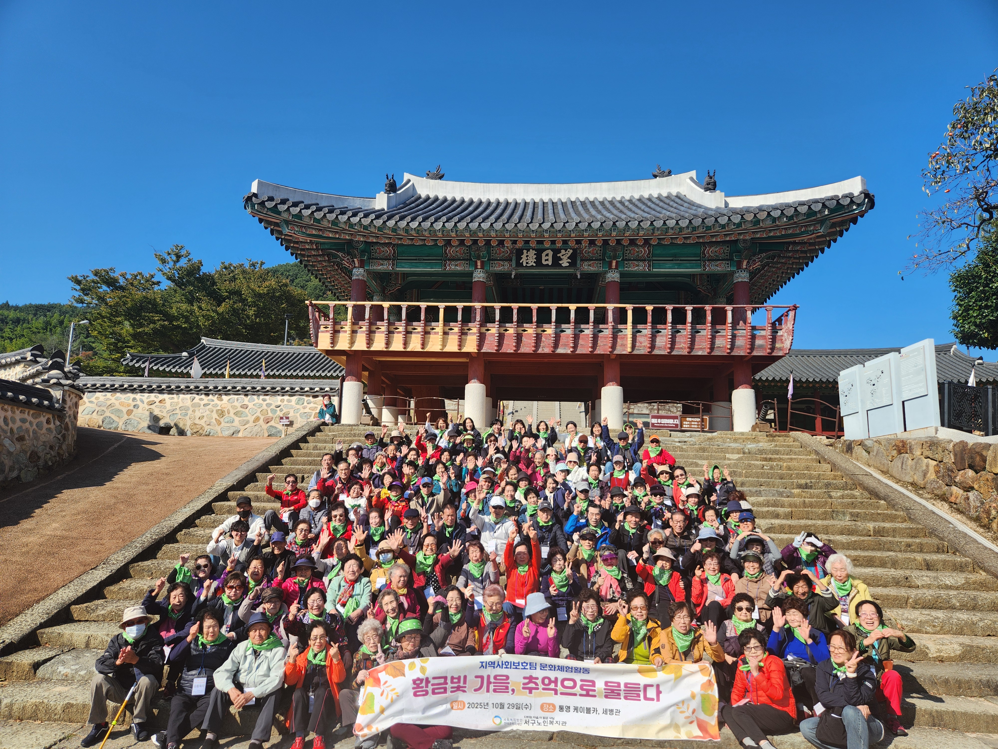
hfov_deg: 73.9
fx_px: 663
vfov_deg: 58.9
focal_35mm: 23
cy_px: 374
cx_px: 499
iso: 20
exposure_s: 1/1445
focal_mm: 5.4
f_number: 1.8
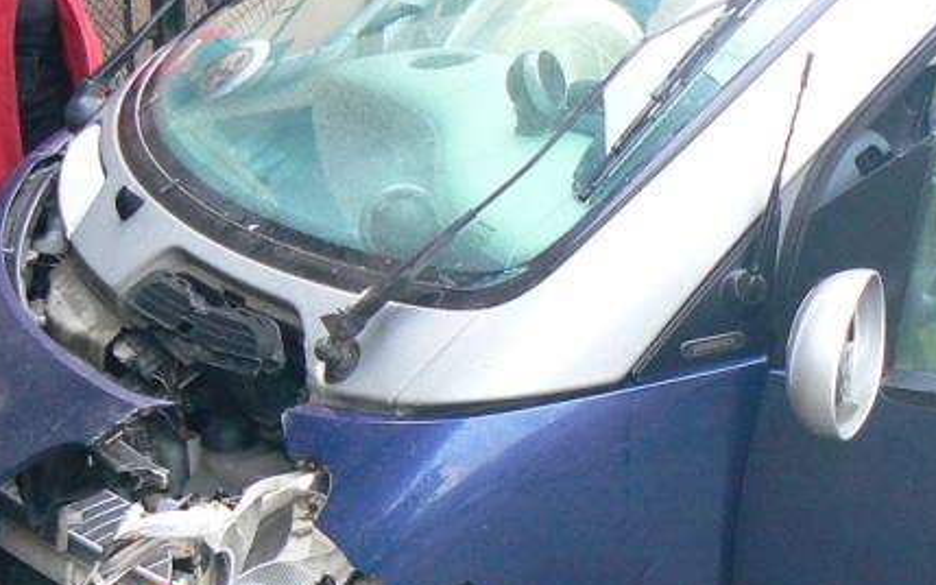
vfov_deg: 14.0
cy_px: 650
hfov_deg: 22.8
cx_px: 469
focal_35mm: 91
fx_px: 2321
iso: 200
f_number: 2.8
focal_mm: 6
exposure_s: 1/30
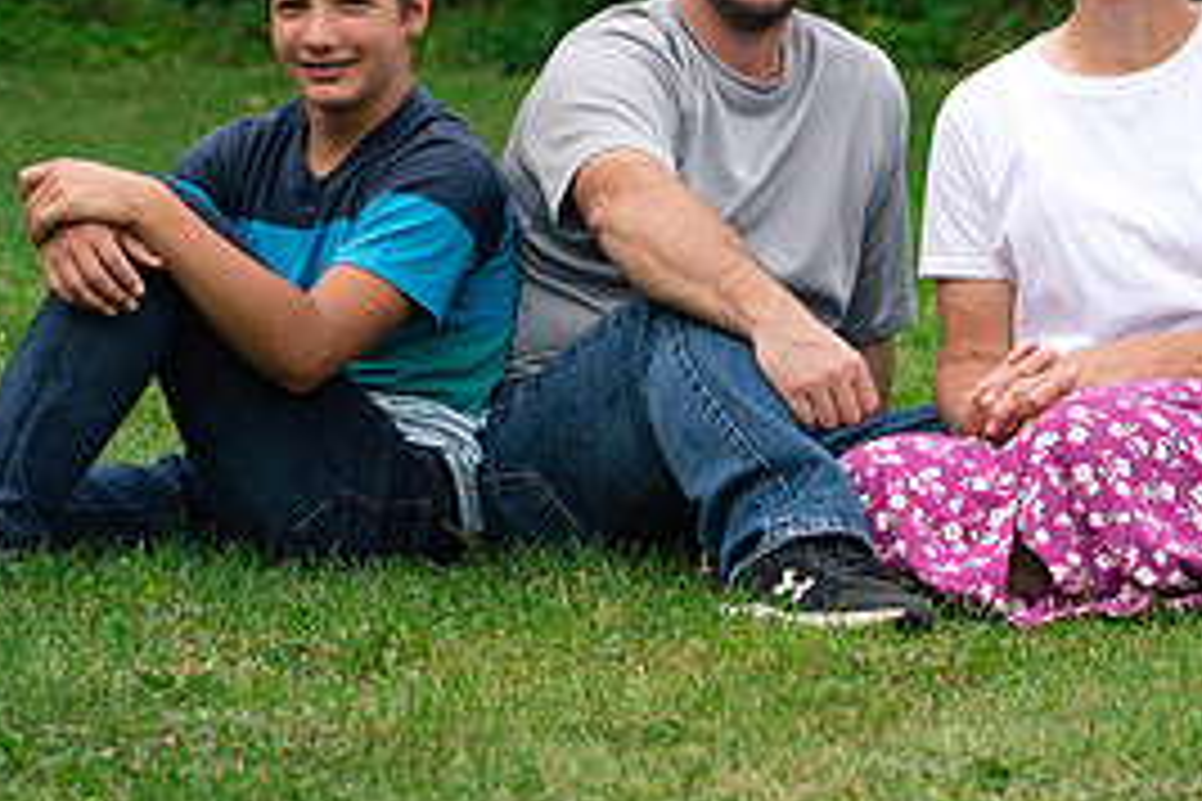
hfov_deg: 9.3
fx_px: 7412
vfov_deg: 6.2
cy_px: 352
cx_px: 765
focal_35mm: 222
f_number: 4.5
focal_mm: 85
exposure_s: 1/400
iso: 400
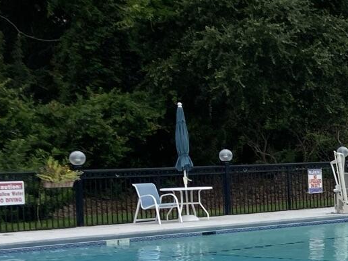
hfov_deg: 15.0
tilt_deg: +1.1
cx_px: 658
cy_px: 162
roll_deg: -0.6
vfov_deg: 13.3
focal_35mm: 111
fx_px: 1115
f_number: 1.8
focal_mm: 3.99
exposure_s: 1/2558
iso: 20
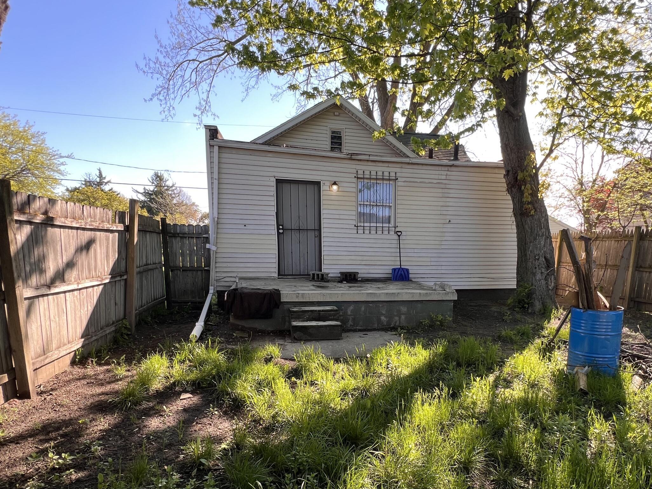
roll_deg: -0.8
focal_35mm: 19
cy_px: 306
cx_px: 370
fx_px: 358
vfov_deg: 67.6
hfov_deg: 84.2
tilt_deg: -9.8
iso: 32
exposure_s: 1/151
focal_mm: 1.57
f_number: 1.8
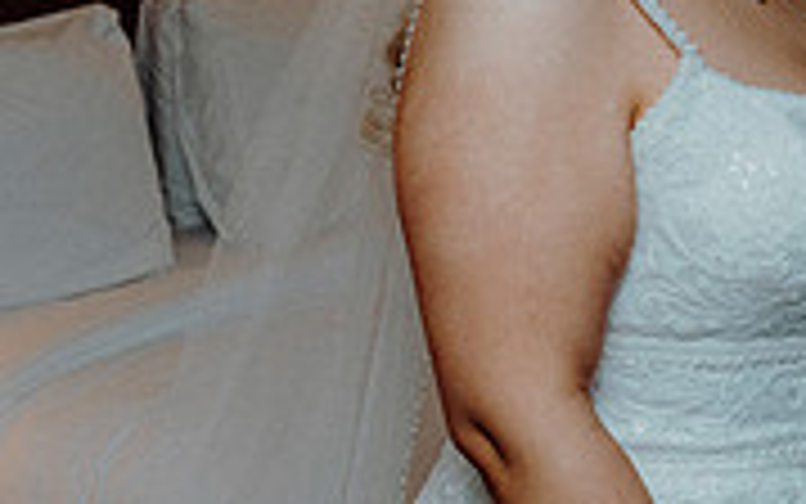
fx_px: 2285
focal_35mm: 104
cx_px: 910
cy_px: 70
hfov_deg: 19.1
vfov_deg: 12.5
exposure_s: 1/160
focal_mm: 31
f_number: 5
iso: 2500
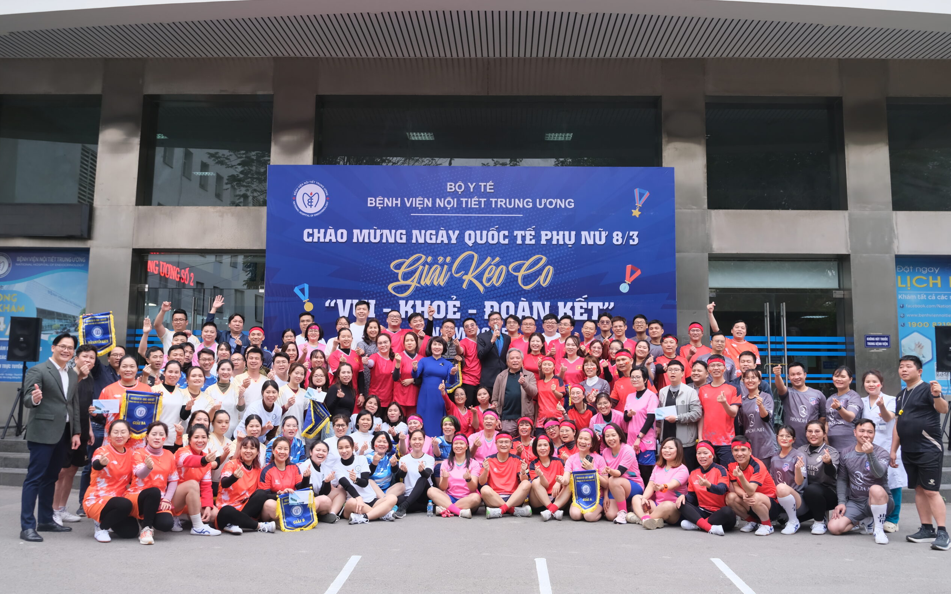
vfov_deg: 38.3
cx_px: 478
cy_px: 276
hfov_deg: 58.1
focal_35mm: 33
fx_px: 855
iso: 320
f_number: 5
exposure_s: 1/70
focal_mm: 21.5
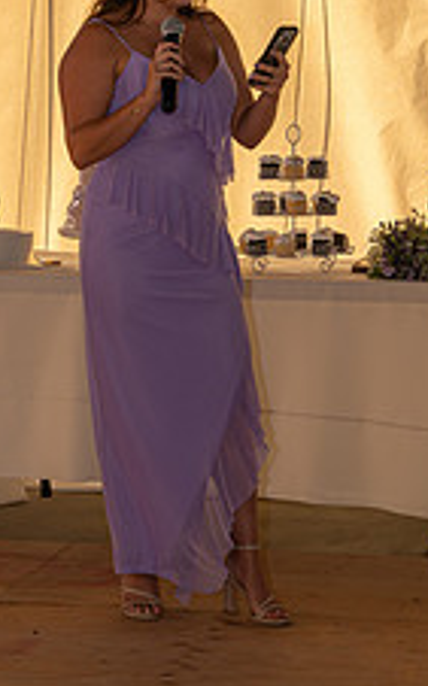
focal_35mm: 142
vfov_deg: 14.7
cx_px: 197
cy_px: 237
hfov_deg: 9.2
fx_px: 2654
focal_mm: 70
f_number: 5.6
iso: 100
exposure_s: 1/160
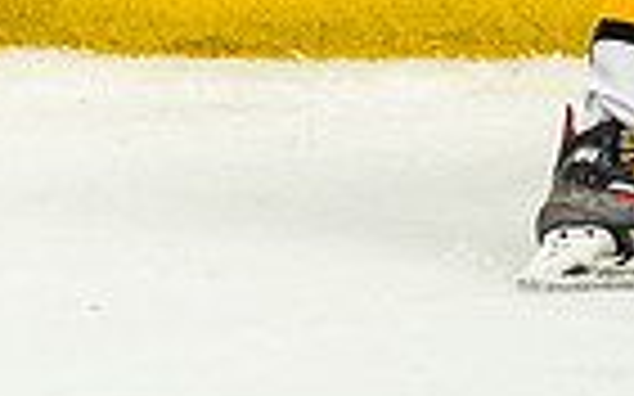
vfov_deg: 1.0
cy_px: -398
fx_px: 22453
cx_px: 419
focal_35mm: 1300
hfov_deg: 1.6
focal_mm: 150
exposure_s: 1/1600
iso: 800
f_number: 3.5
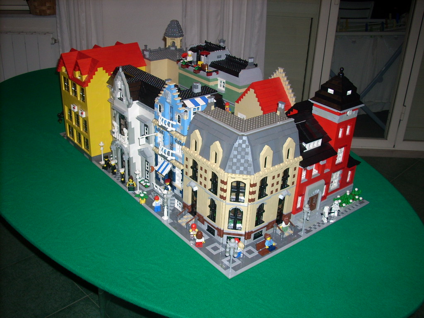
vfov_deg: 38.7
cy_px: 159
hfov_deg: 50.1
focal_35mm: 37
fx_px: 453
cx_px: 212
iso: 64
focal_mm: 6.2
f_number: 2.8
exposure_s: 1/60
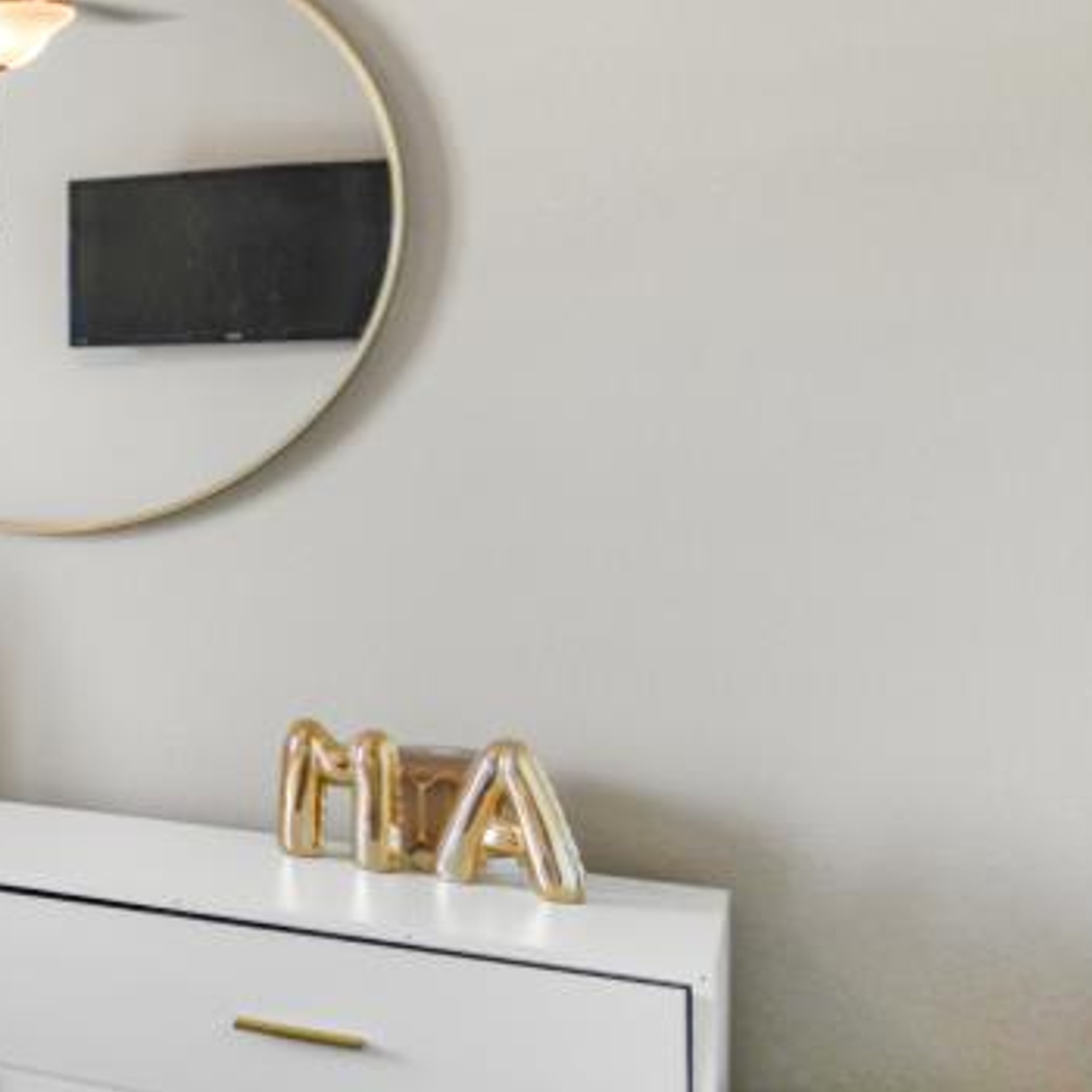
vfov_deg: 33.3
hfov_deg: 20.5
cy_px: 456
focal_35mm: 51
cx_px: -967
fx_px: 1820
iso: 500
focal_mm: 14
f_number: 4
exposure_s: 1/13
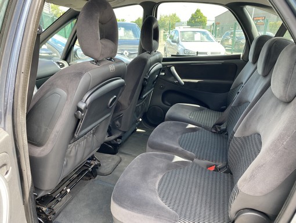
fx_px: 222
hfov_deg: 67.3
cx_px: 148
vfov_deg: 53.1
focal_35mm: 26
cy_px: 112
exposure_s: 1/122
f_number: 1.8
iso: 40
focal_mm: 4.25
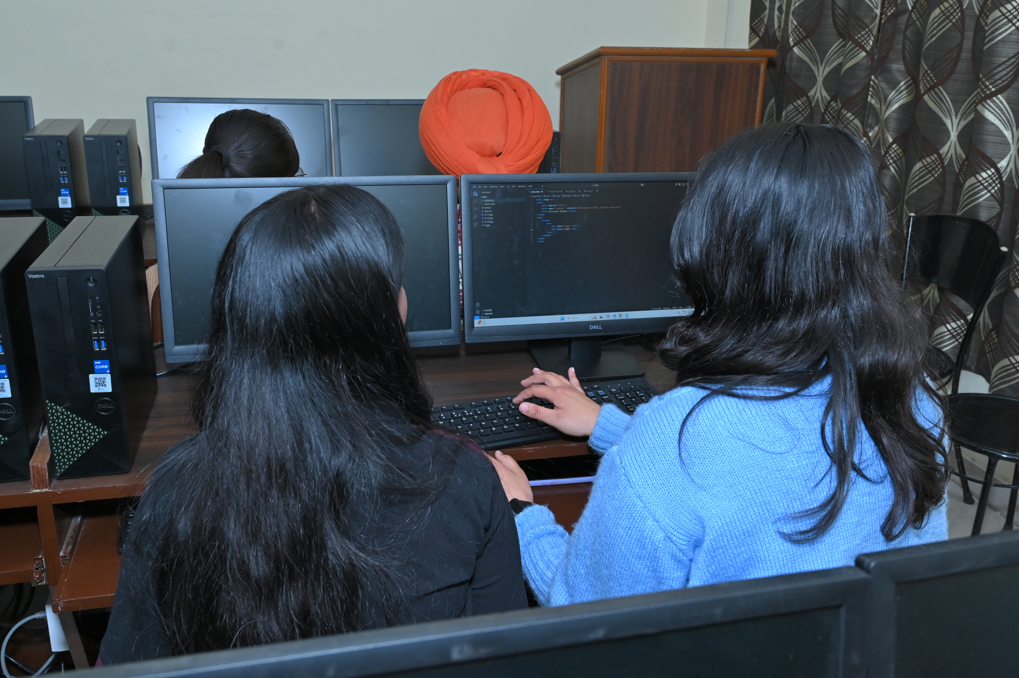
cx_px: 557
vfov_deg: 38.2
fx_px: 978
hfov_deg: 54.9
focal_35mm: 35
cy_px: 330
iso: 800
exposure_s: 1/125
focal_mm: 29.5
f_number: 8
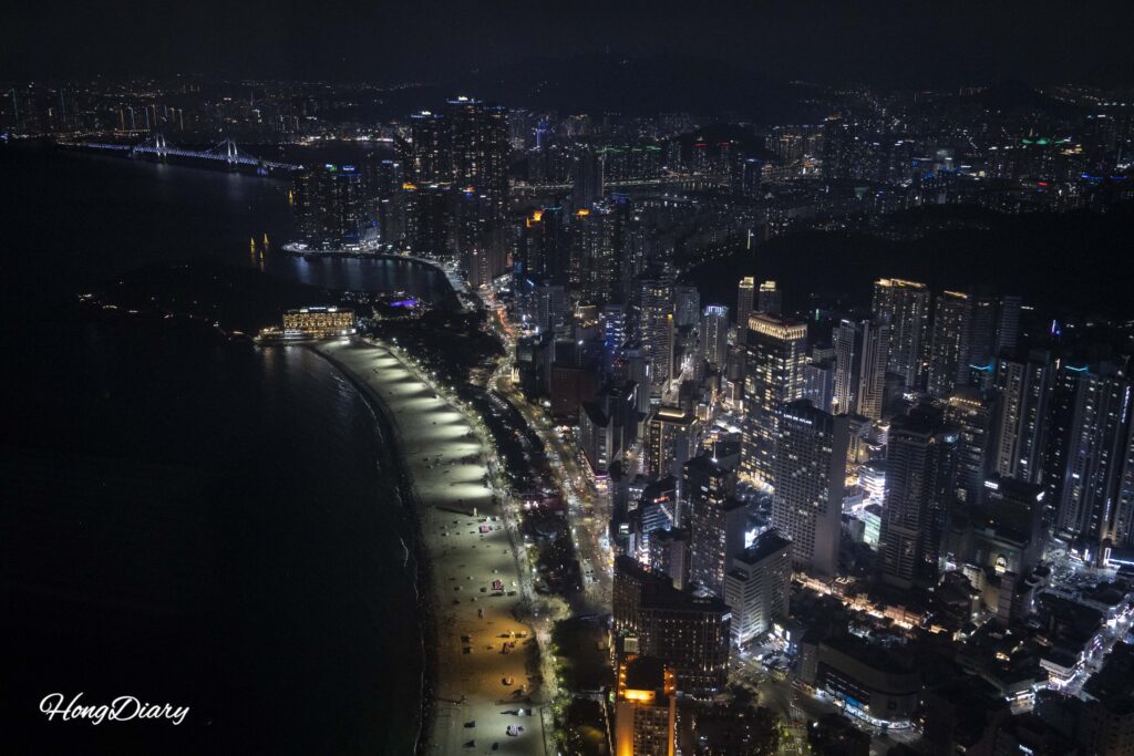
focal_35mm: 34
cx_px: 567
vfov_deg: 38.9
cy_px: 378
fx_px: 1071
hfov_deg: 55.8
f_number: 4.5
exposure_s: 1/50
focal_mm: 34
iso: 12800
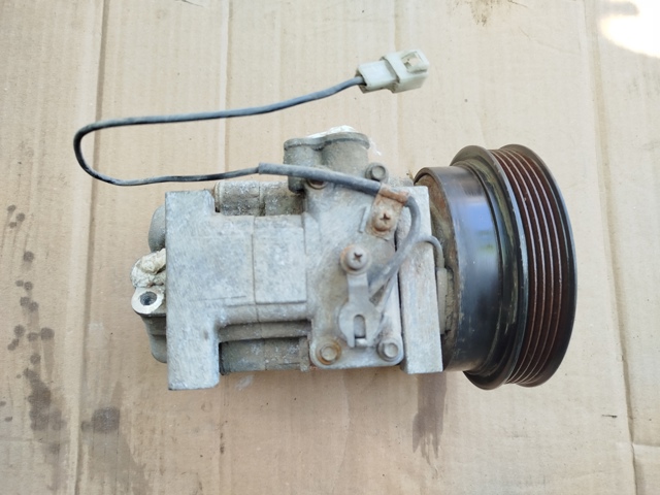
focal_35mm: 24
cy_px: 248
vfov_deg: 56.8
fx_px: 458
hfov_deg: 71.6
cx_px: 330
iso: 50
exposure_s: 1/50
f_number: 1.7
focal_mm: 5.31
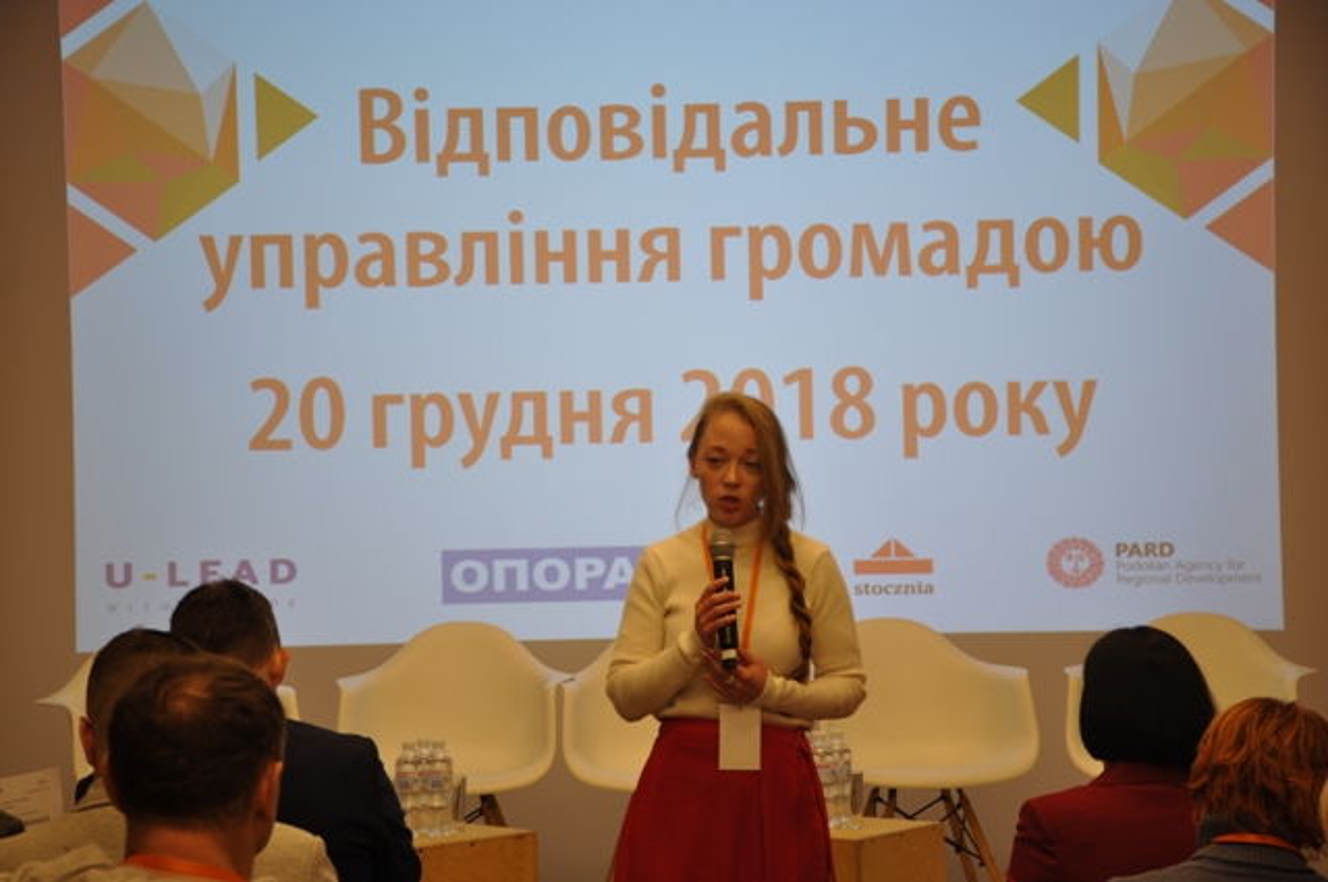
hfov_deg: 24.2
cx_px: 664
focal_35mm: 84
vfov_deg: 16.2
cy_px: 441
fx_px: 3095
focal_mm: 56
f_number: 4.8
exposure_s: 1/13
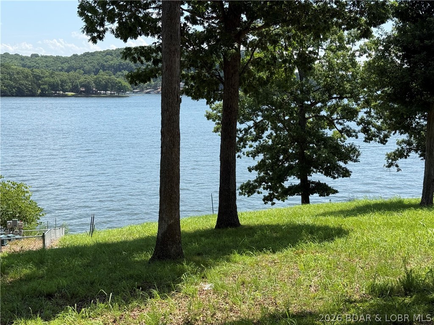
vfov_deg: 30.3
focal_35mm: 48
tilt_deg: -7.4
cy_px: 162
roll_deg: -0.4
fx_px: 602
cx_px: 217
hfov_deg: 39.7
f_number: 1.78
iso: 80
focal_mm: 6.76
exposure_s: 1/3378
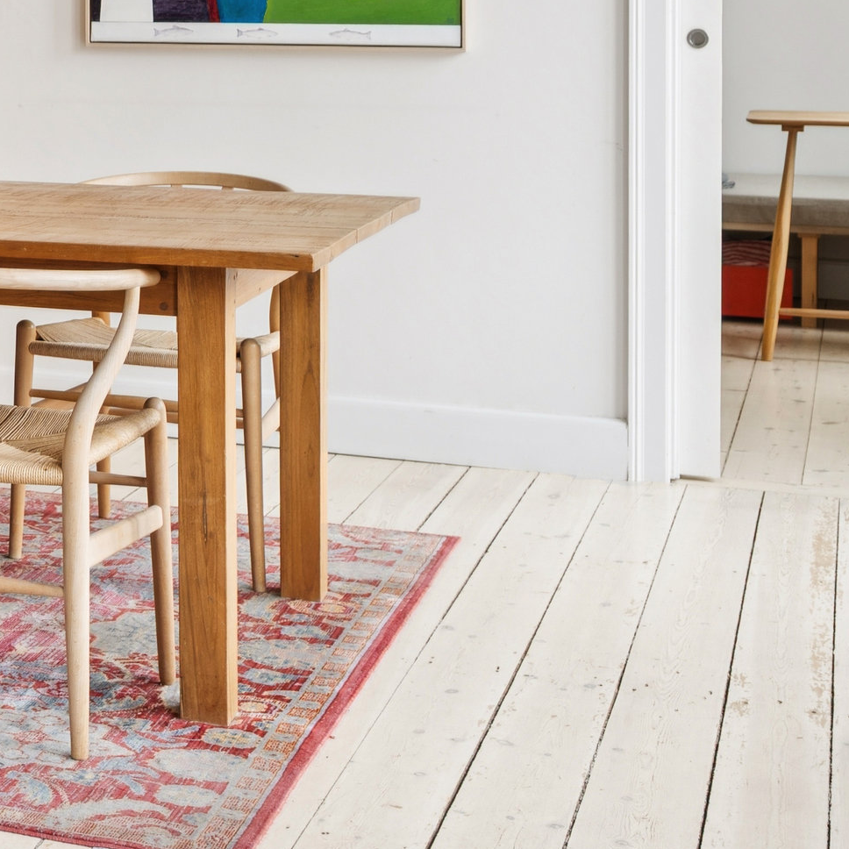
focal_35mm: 79
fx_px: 2192
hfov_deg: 19.1
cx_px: -436
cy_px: -10
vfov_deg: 21.1
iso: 400
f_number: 6.3
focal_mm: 30
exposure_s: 1/10
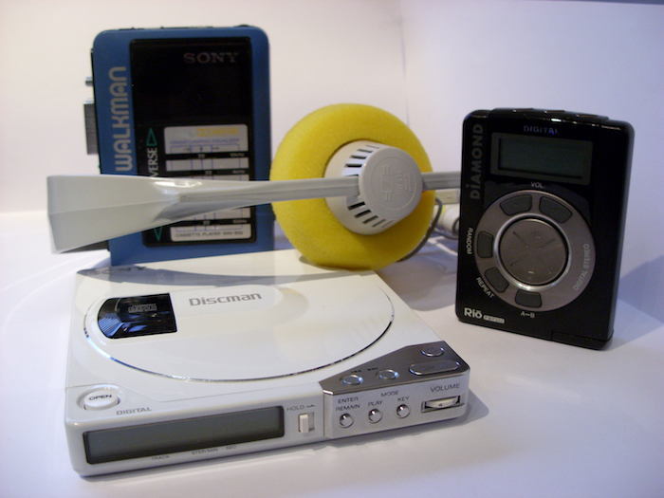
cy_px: 249
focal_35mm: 38
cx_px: 332
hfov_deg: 49.0
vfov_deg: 37.7
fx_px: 729
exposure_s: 1/15
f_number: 2.8
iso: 200
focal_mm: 6.3
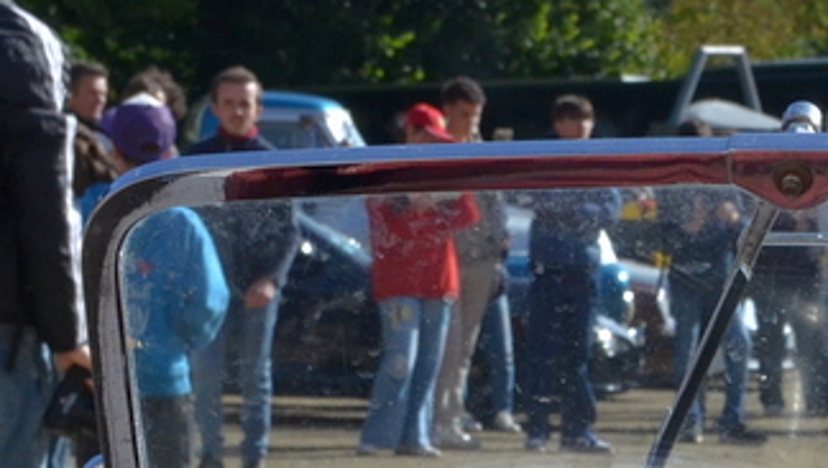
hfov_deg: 9.1
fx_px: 5099
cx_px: 1135
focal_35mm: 232
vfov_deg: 5.2
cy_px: 712
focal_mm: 40
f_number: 13
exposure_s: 1/640
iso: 640
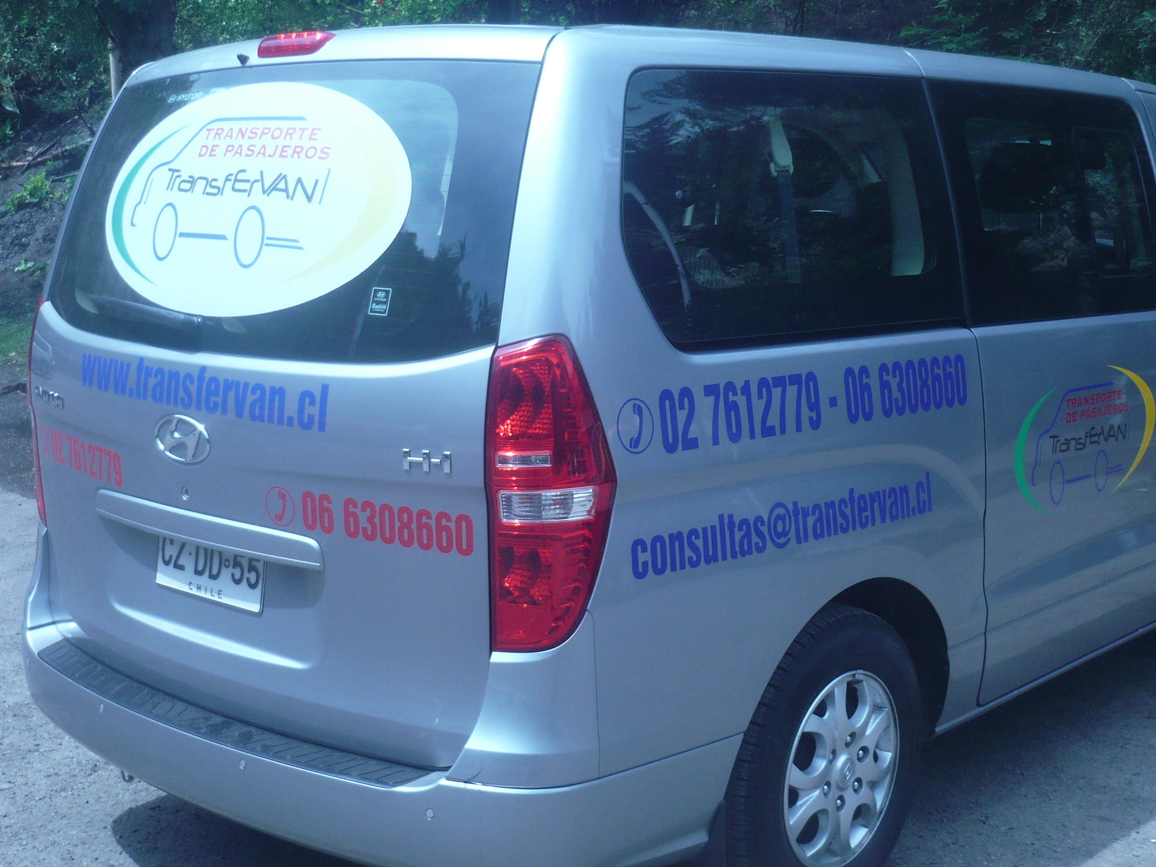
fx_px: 1603
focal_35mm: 48
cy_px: 428
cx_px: 660
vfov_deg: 30.3
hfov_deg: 39.6
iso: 100
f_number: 2.8
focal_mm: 5.8
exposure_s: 1/640
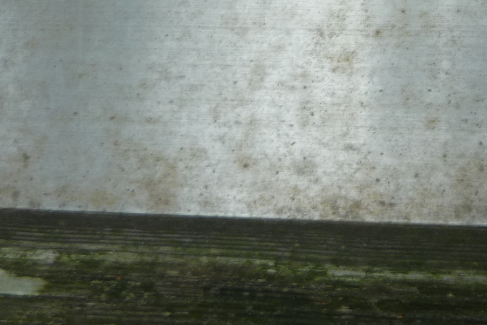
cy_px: -53
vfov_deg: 21.5
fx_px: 798
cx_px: 320
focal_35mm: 59
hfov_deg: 33.7
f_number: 3.3
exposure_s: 1/100
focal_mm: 4.1
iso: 80
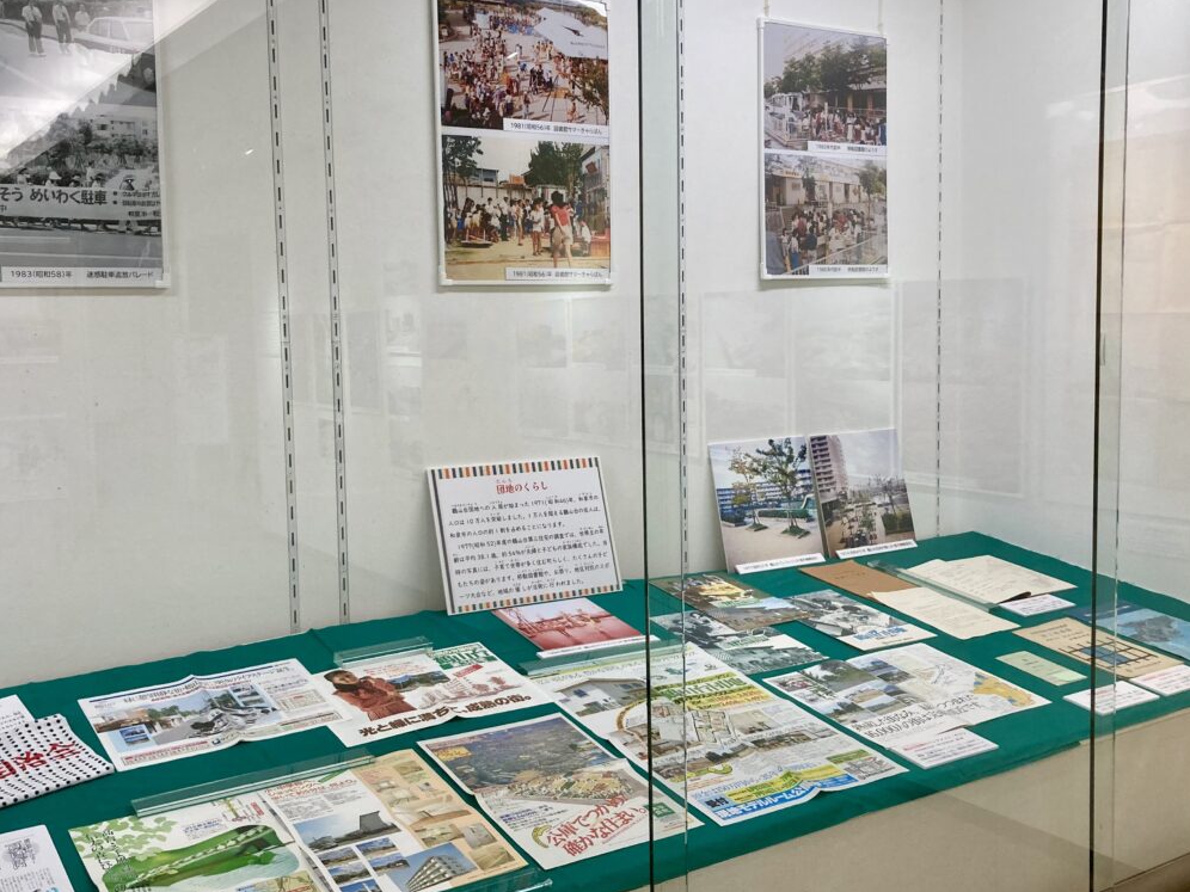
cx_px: 534
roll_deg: +1.0
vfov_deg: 39.7
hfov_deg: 51.3
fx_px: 1238
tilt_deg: -5.0
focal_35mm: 36
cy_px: 436
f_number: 1.8
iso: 80
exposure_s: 1/120
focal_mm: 3.99
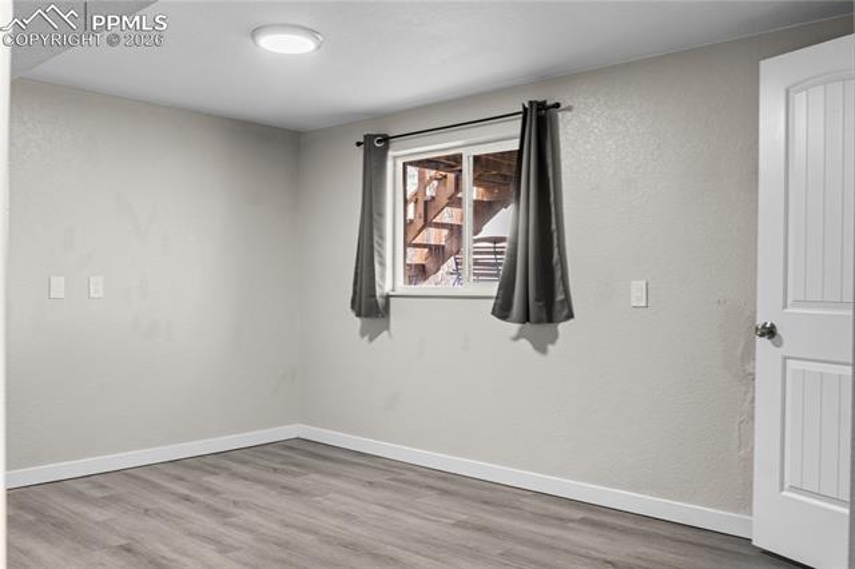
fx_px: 730
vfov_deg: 42.6
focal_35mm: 31
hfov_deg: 60.7
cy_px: 284
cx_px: 428
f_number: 8
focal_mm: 20.5
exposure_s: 2
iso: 100
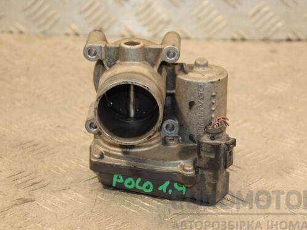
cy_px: 117
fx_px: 1019
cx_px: 160
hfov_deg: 17.1
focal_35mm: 115
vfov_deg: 12.9
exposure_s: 1/125
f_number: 5.3
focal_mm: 66
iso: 800
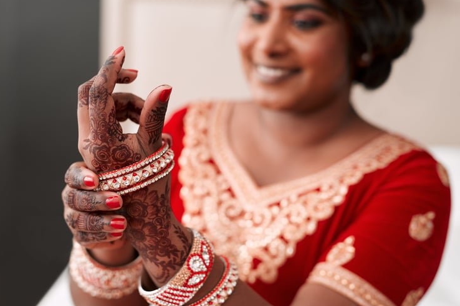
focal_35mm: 52
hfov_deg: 38.2
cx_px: 226
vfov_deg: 26.0
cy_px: 156
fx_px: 664
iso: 500
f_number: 2.5
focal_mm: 50
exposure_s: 1/200
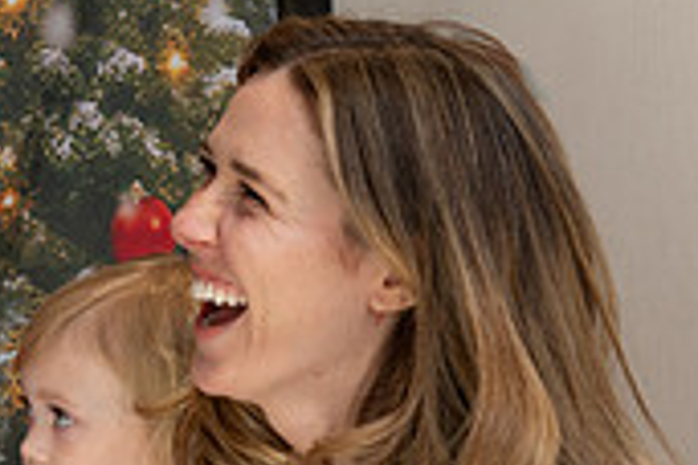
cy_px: 534
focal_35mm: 237
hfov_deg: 8.5
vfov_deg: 5.8
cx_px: -278
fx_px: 4595
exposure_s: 1/200
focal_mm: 70
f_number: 5
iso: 1000
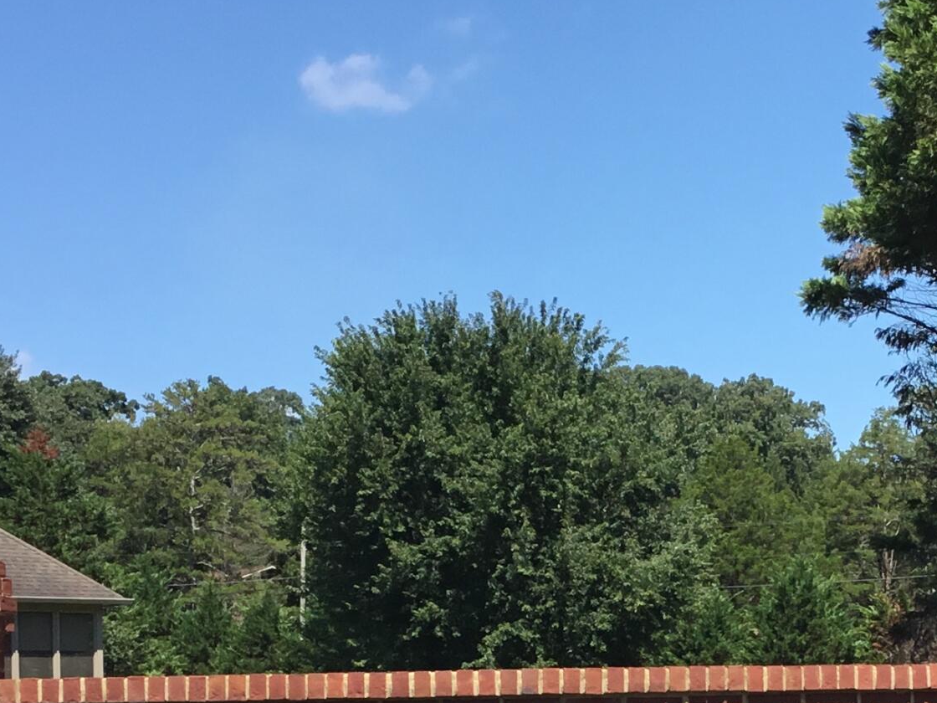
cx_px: 716
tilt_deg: +0.3
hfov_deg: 23.3
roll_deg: +1.9
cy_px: 717
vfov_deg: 17.3
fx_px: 2247
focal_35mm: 83
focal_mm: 3.3
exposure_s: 1/936
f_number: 2.4
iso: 25
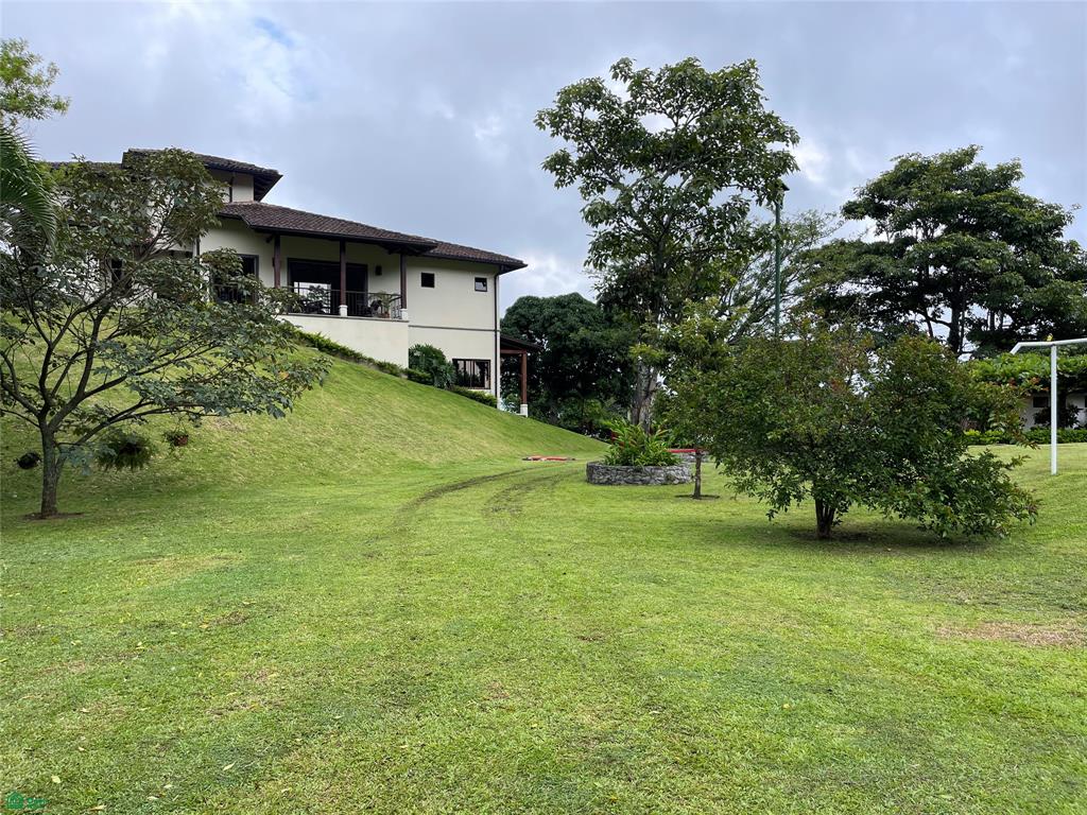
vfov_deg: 53.1
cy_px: 408
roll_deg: -0.7
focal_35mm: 26
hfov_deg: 67.3
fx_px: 816
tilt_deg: -1.0
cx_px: 544
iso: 32
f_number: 1.6
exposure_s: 1/796
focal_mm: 5.1
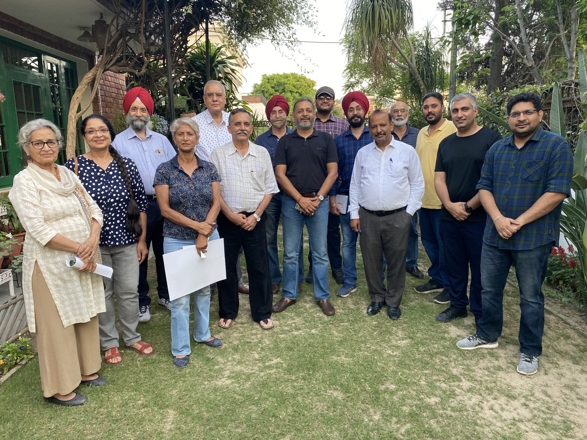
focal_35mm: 26
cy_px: 220
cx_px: 294
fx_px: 441
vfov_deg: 53.1
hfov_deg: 67.3
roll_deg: +1.1
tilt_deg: -11.0
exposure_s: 1/121
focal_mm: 4.25
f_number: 1.8
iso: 125
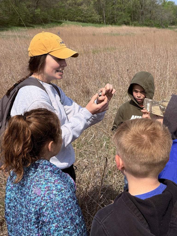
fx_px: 327
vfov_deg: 39.7
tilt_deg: -12.0
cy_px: 118
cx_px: 88
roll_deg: +1.7
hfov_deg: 30.3
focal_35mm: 48
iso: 64
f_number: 1.78
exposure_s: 1/7874
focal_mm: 6.76
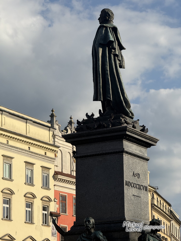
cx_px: 90
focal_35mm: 120
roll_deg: +0.9
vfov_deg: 16.4
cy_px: 120
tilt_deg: +14.8
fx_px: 837
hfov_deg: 12.3
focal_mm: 15.66
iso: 64
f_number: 2.8
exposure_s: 1/2525
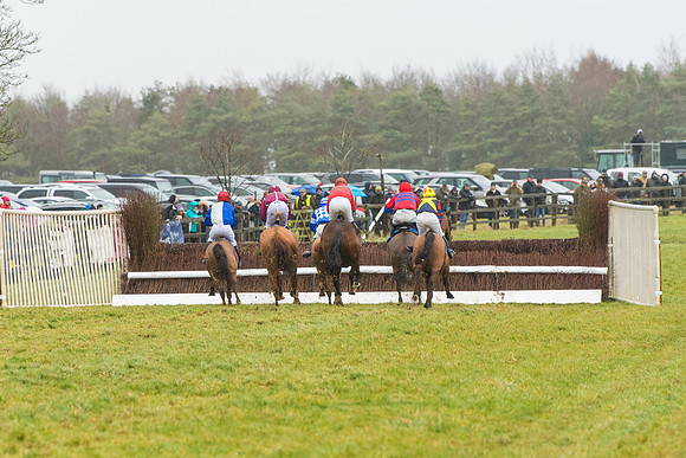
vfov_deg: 4.2
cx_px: 339
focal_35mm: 331
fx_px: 6300
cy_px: 229
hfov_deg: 6.2
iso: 1000
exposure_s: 1/1000
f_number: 4
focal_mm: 200
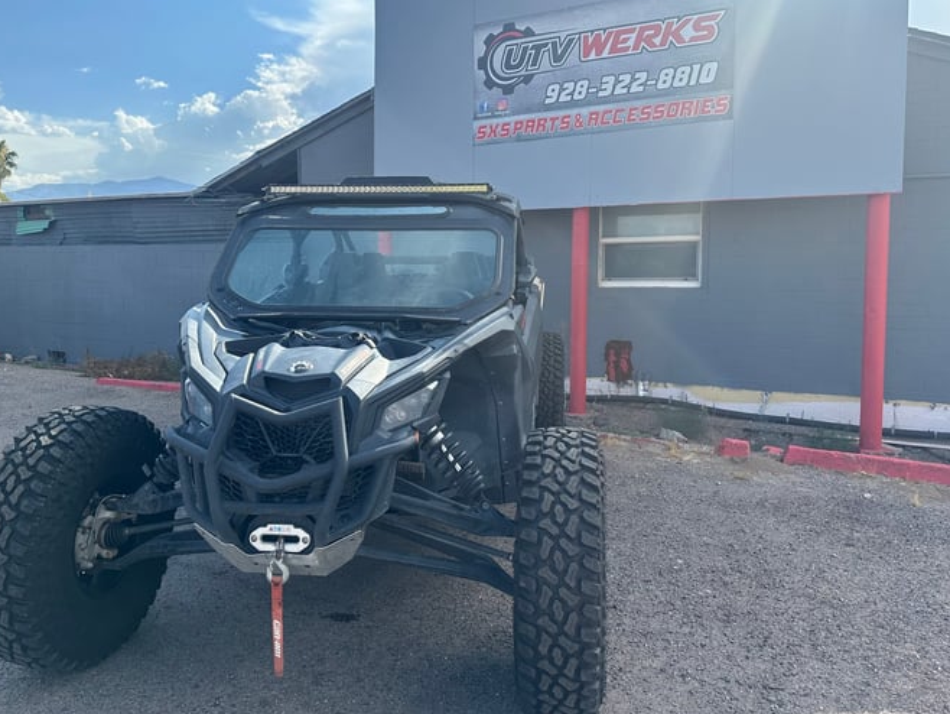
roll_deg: -0.4
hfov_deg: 63.2
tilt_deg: -2.6
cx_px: 422
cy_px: 322
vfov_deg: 49.7
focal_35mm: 28
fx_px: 769
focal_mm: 6.86
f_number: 1.78
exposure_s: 1/2252
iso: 80
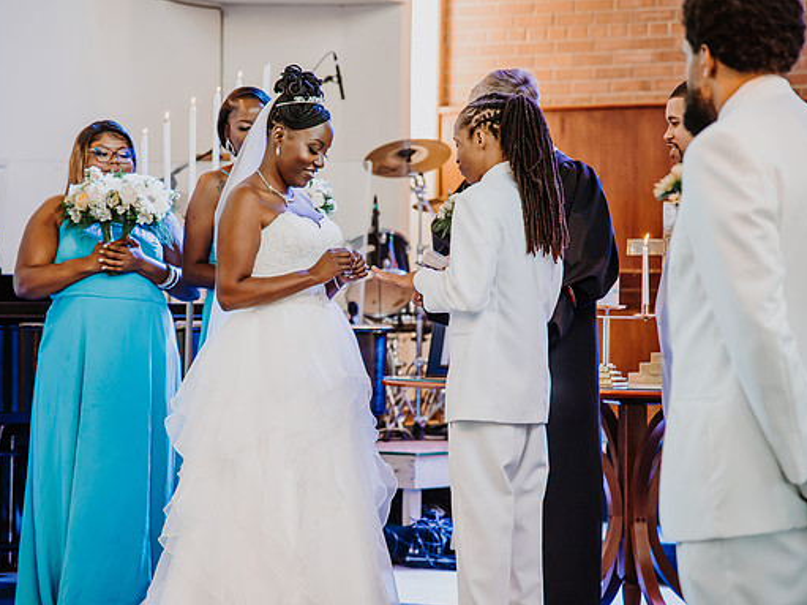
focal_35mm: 141
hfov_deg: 14.0
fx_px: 3286
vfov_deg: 10.5
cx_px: 353
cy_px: 311
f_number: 4
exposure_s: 1/125
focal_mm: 120
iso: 1000
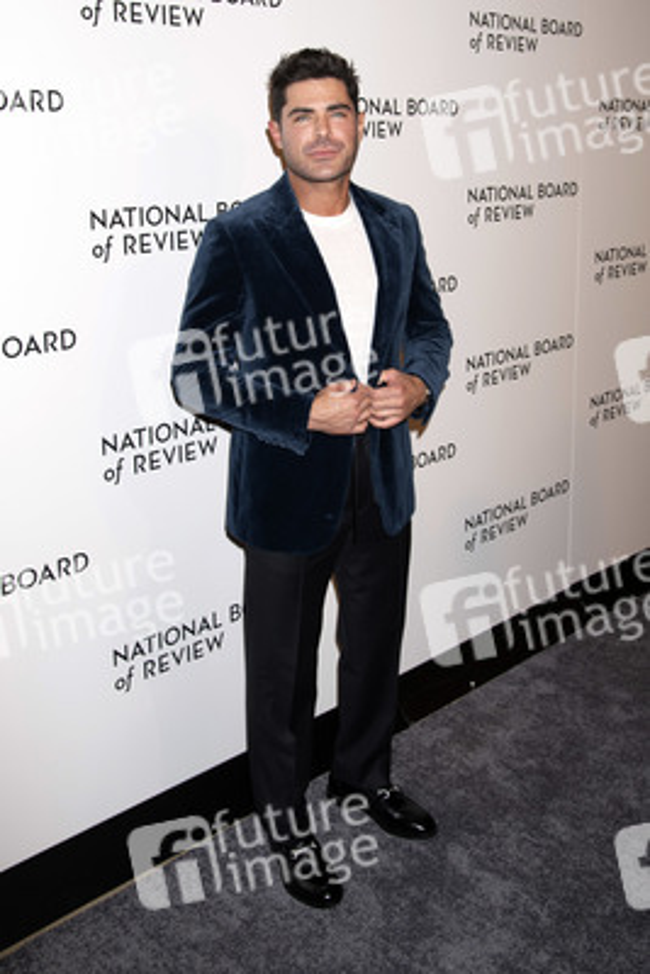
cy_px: 487
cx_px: 325
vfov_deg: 60.3
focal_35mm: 31
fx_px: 839
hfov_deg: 42.4
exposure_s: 1/200
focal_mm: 31
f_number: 5.6
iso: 400
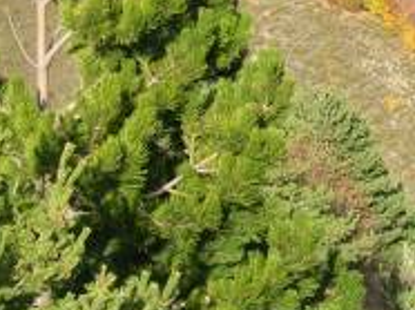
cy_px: -58
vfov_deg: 8.7
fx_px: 2012
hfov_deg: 11.2
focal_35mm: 168
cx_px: 660
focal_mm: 8.7
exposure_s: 1/287
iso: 50
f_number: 4.2
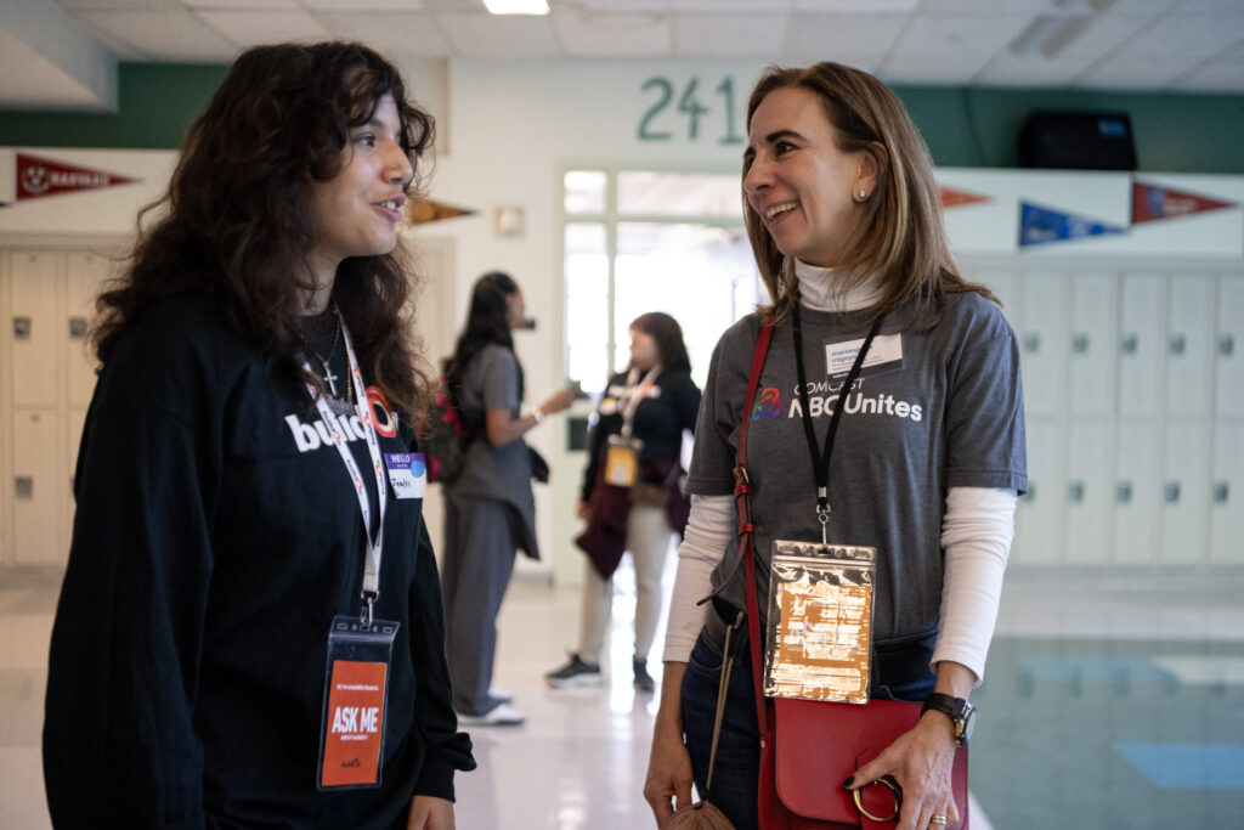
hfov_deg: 41.1
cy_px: 415
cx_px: 622
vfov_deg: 28.1
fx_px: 1659
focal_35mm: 48
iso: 2500
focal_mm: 48
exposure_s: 1/320
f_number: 2.8
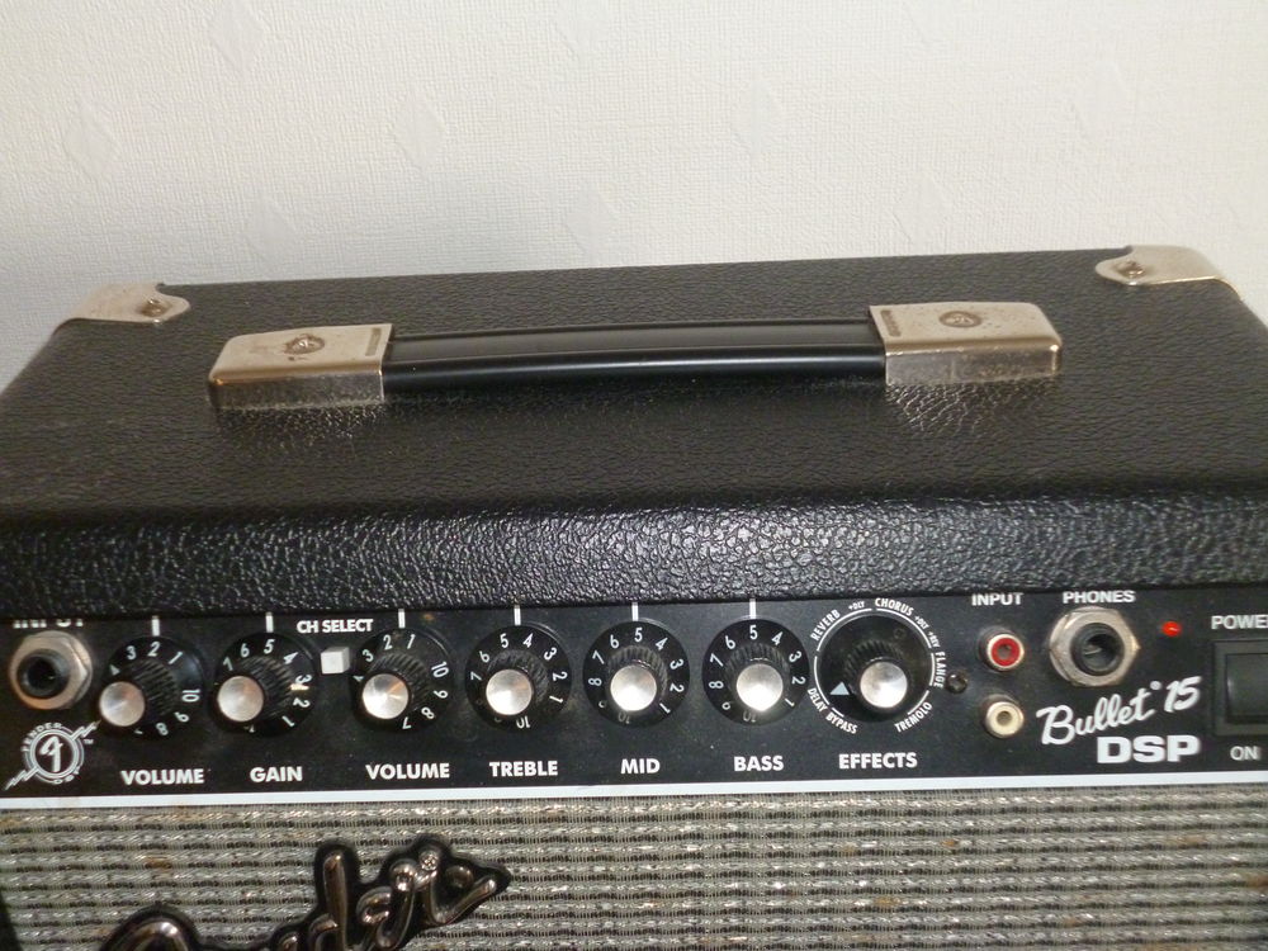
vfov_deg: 37.7
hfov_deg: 49.0
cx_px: 634
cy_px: 476
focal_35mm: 38
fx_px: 1392
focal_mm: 6.8
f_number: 3.2
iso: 400
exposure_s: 1/60
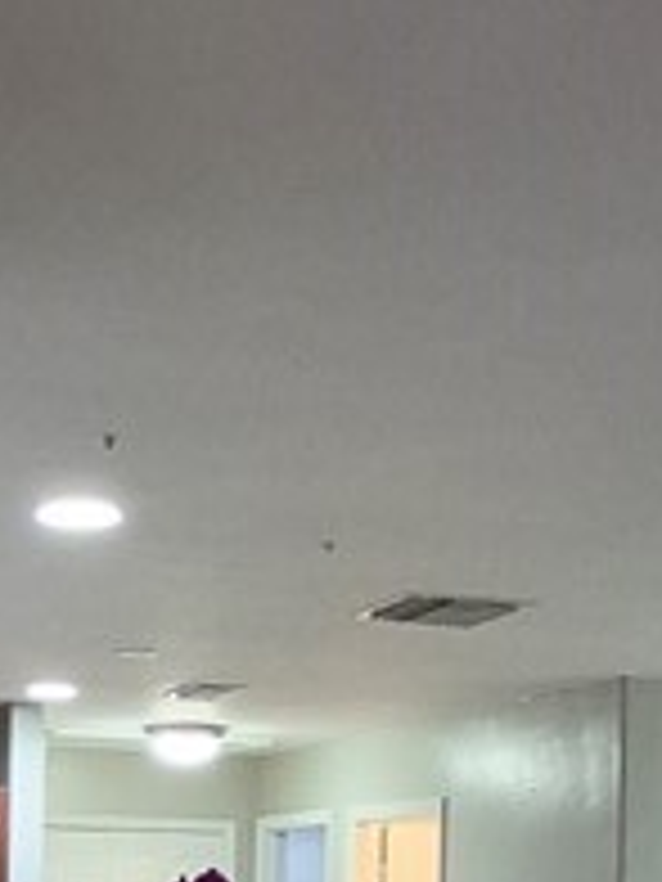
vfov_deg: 27.2
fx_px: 1734
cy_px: 846
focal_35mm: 68
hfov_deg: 21.3
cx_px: 104
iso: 800
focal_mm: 1.74
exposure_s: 1/60
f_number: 2.2
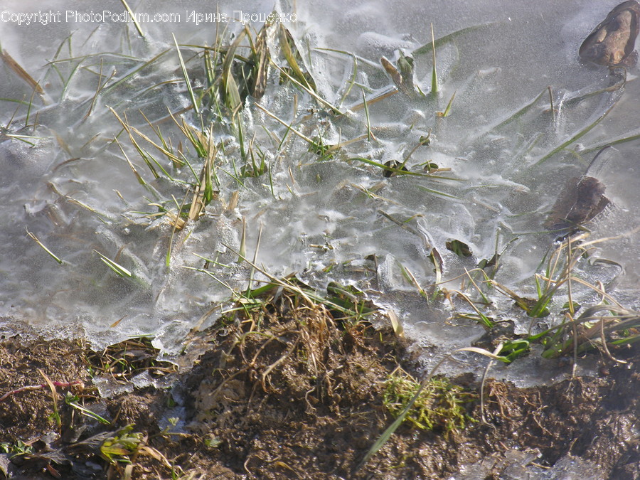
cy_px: 240
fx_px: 6471
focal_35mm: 350
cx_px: 320
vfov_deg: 4.2
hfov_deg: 5.7
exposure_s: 1/127
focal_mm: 89
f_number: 5.8
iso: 50
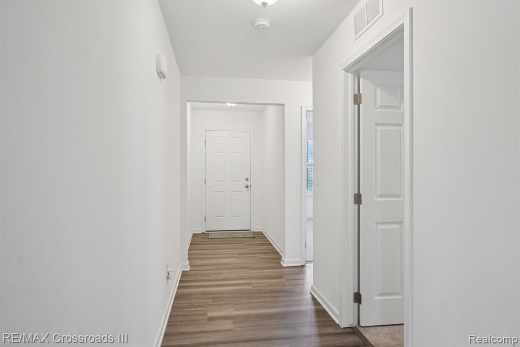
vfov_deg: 59.5
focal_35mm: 21
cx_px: 260
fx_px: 303
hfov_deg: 81.2
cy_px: 174
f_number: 8
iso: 400
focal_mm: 14
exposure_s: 1/8
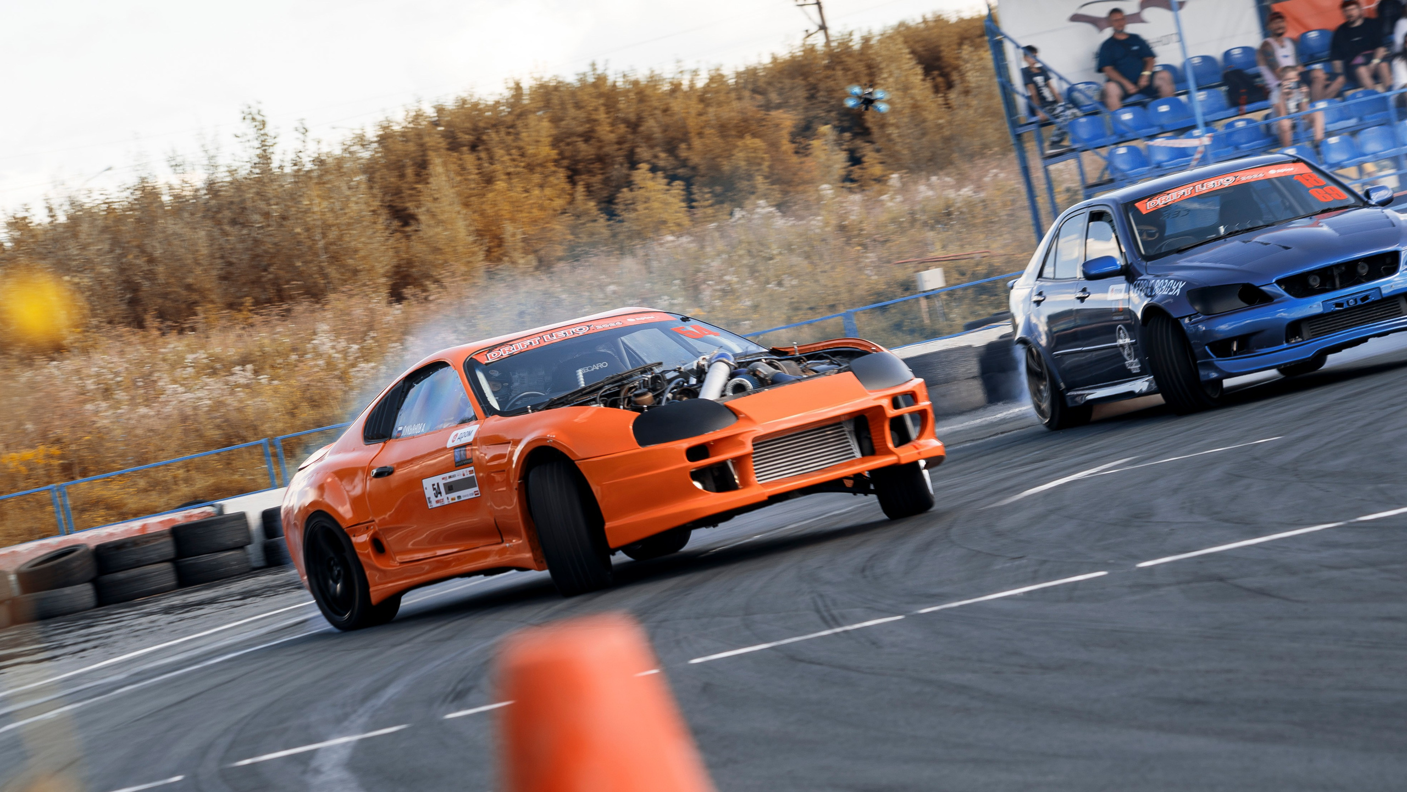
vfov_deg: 7.7
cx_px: 704
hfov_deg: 13.7
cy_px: 396
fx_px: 5862
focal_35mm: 157
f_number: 9
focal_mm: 100
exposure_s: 1/125
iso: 200
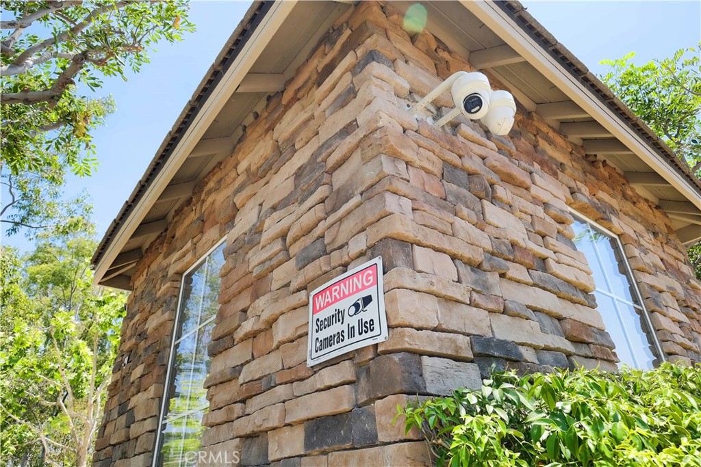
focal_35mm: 22
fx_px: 428
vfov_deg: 57.2
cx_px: 350
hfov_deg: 78.6
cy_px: 234
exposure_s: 1/350
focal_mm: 14.5
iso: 400
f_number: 5.6
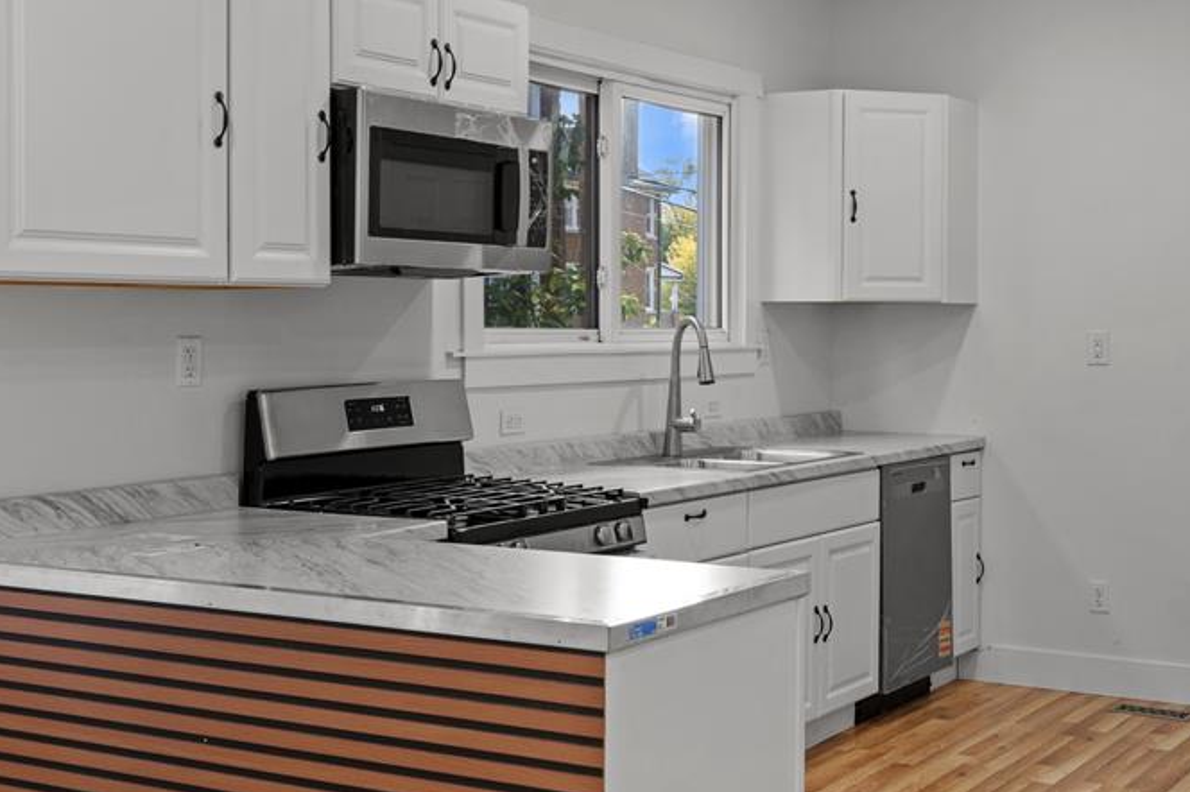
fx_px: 1784
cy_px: 323
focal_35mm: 54
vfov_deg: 25.0
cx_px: 769
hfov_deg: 36.6
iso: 400
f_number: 8
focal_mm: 35
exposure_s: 1/8
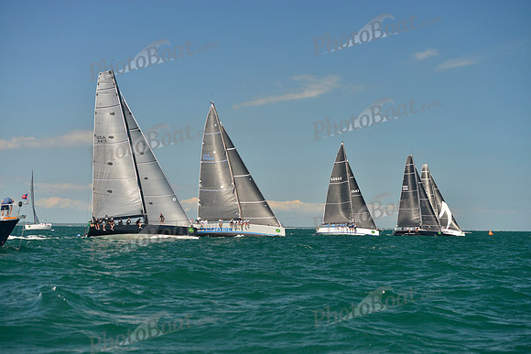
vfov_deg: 19.5
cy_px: 177
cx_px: 266
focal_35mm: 70
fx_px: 1033
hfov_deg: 28.8
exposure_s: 1/1600
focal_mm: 70
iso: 400
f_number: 4.5
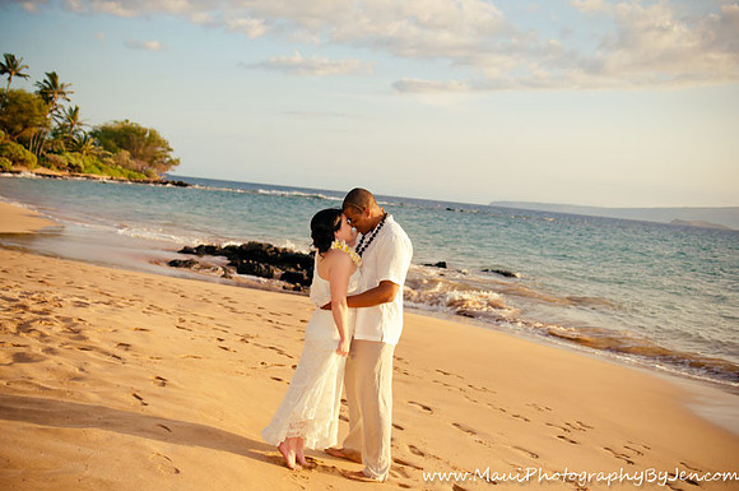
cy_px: 246
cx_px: 370
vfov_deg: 28.0
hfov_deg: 41.2
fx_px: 984
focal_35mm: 48
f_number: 2.8
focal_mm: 32
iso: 400
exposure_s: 1/2500
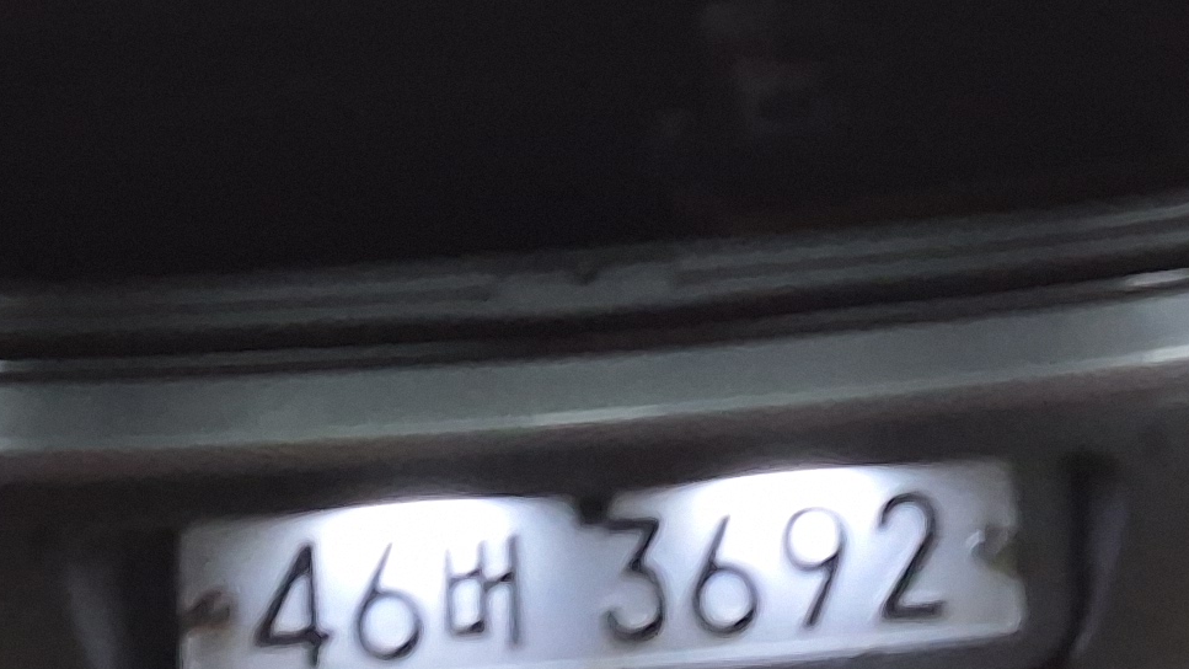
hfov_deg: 20.7
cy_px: -523
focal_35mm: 103
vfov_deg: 11.0
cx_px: 634
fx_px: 3247
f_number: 1.9
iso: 64
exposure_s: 1/40
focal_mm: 2.91
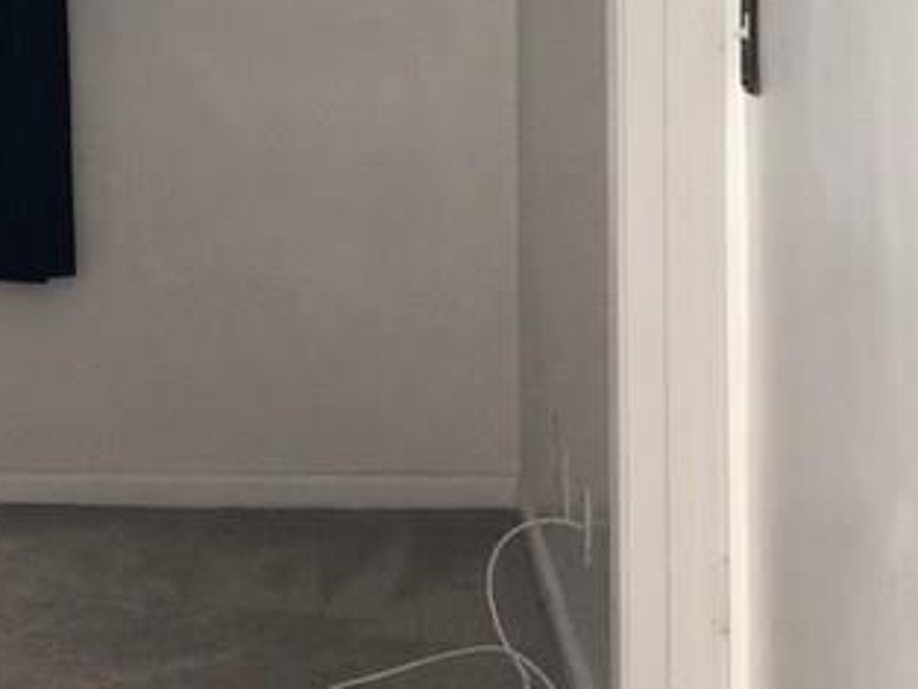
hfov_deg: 11.2
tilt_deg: -4.1
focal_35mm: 170
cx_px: -440
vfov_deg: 8.7
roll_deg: +1.7
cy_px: 126
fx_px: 4510
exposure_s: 1/60
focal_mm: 6
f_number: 2.4
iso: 64
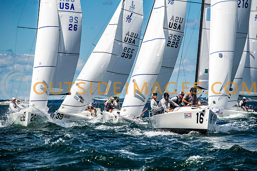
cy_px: 86
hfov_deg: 10.3
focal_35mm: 200
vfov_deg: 6.9
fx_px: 1427
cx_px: 128
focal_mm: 200
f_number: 5.6
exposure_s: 1/5000
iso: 500
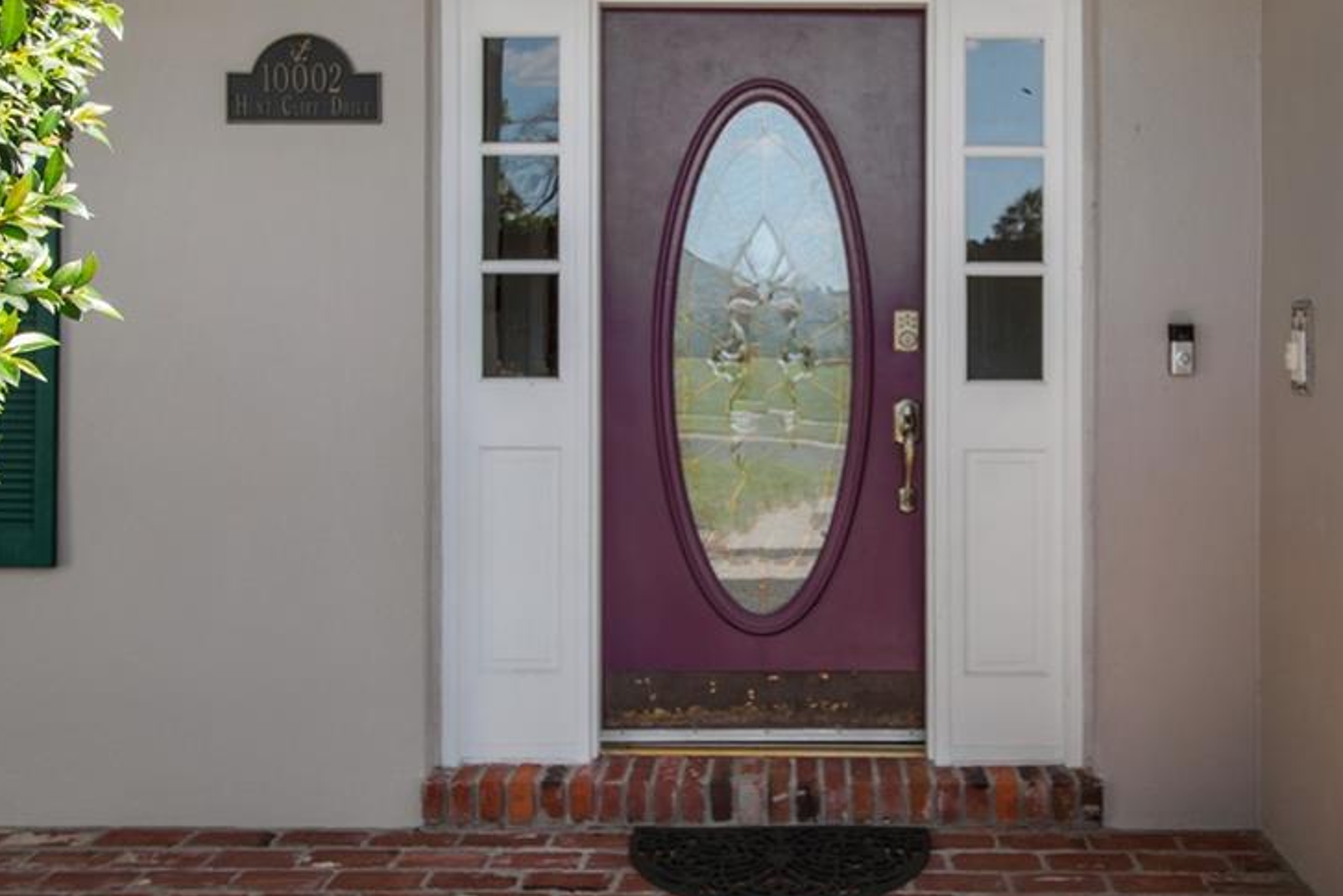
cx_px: 818
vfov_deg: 39.7
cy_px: 333
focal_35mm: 33
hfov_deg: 56.7
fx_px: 1231
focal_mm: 10
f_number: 7.1
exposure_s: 1/25
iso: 100
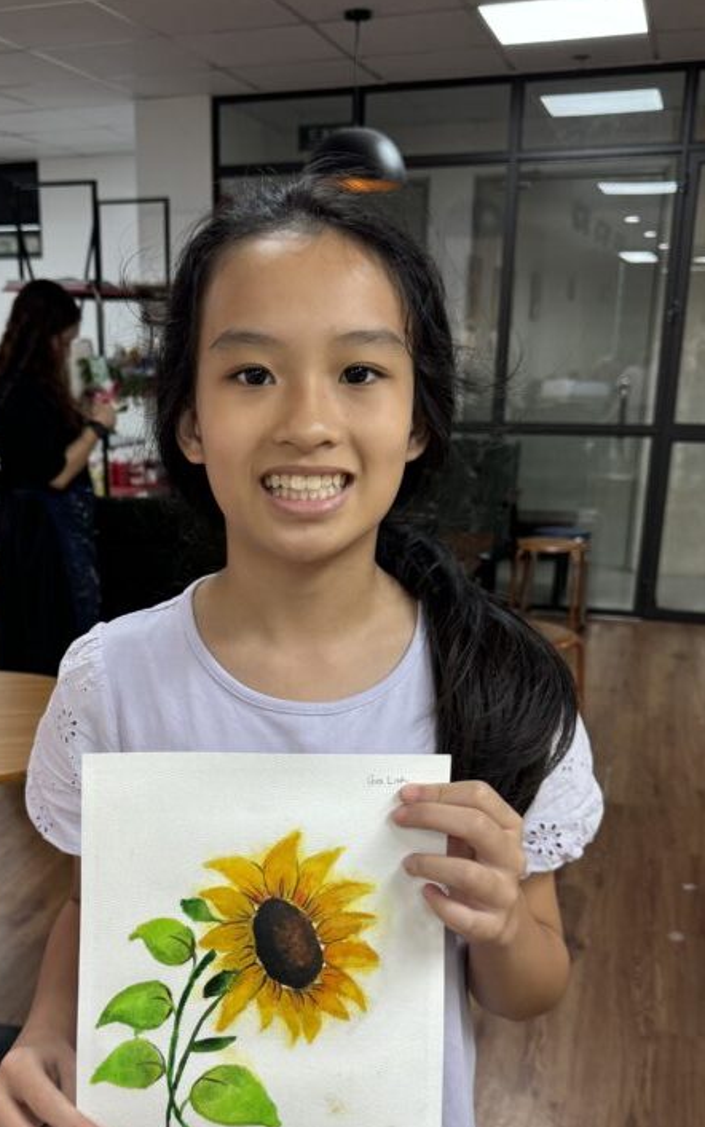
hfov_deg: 35.1
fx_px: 1106
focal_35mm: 36
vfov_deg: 53.6
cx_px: 246
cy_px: 685
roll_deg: +0.3
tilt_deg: -16.5
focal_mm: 6.76
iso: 100
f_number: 1.78
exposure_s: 1/100
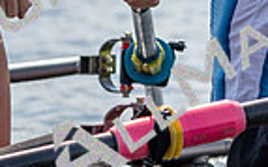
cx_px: 433
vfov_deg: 1.6
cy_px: -89
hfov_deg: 2.5
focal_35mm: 829
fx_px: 6048
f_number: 5.6
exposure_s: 1/1600
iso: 200
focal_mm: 200
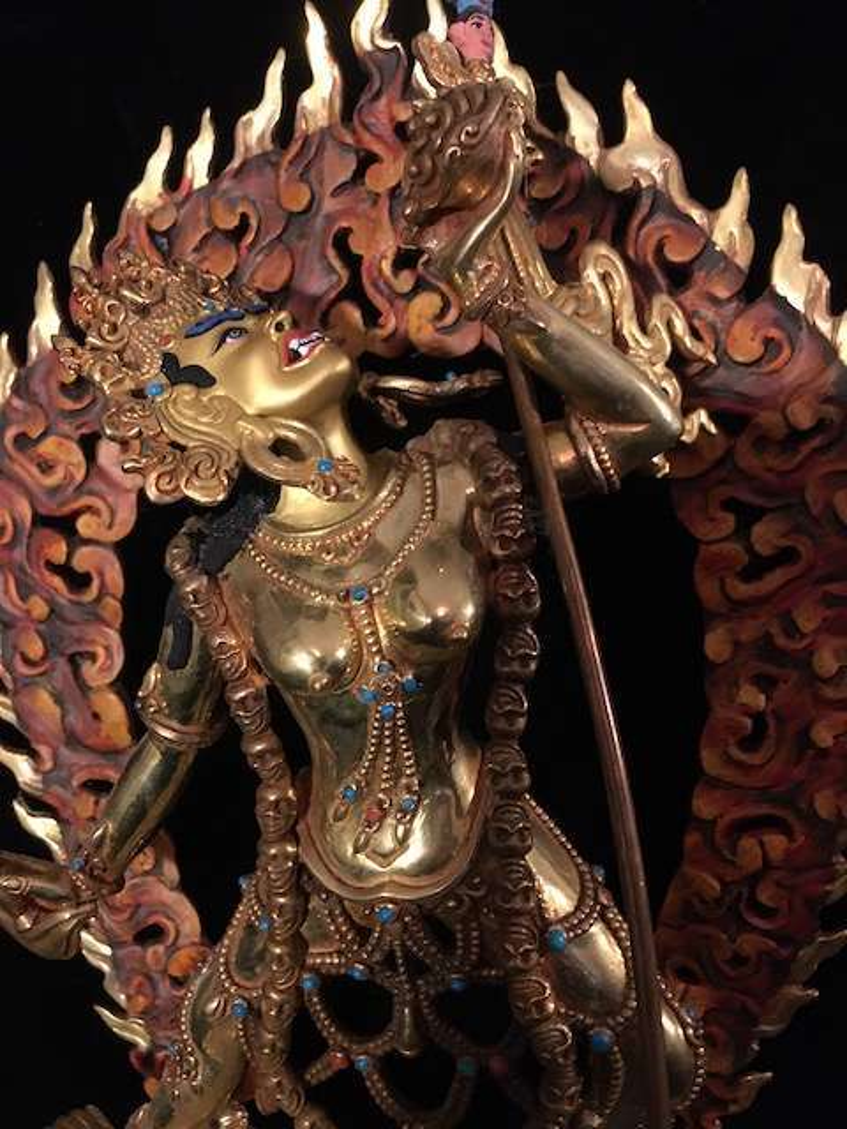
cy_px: 564
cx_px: 424
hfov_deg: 48.2
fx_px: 946
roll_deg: -1.0
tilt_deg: -12.4
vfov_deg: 61.7
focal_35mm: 29
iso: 400
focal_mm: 4.15
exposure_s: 1/17
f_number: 2.2
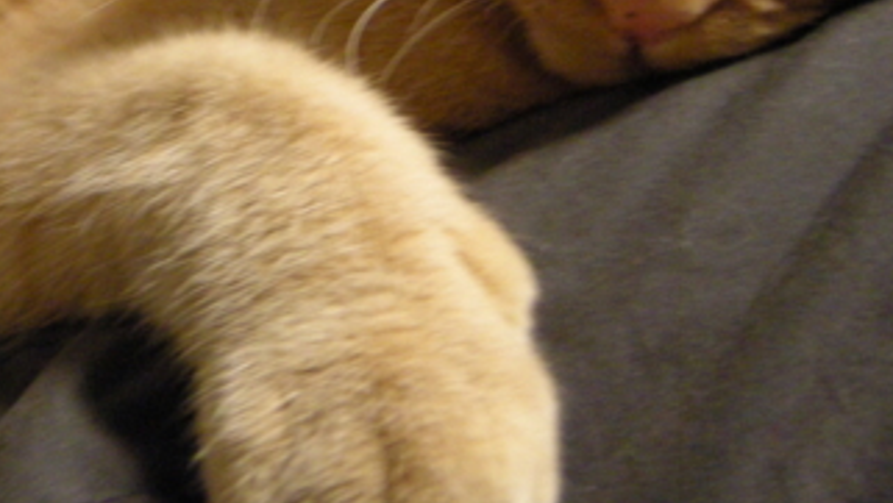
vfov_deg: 12.6
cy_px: -3
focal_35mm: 95
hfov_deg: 22.3
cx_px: 256
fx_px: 2251
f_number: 2.7
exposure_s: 1/18.6
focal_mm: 7.5
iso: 400
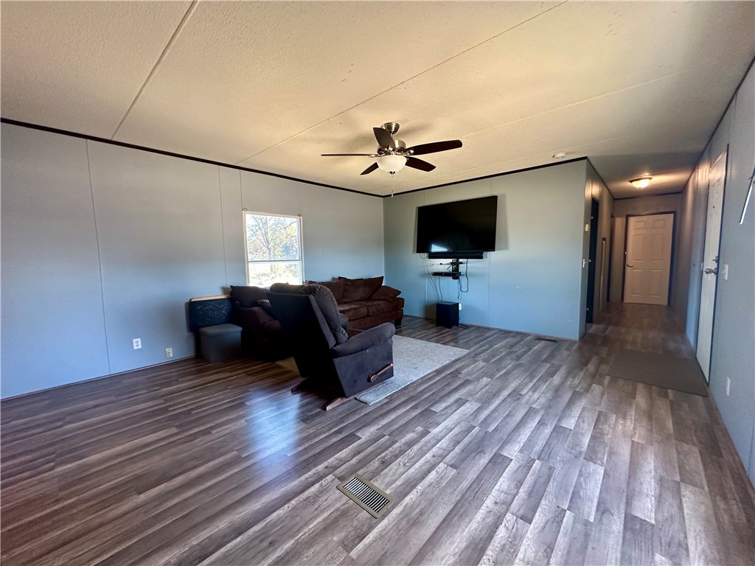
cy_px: 283
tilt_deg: -4.6
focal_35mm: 14
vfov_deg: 85.7
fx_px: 305
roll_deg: +0.4
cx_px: 378
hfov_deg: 102.1
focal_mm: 2.22
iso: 320
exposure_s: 1/60
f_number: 2.2
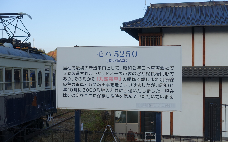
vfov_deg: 23.5
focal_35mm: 55
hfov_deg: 36.9
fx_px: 342
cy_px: 76
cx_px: 113
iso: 125
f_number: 5.6
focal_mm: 19.48
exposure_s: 1/320
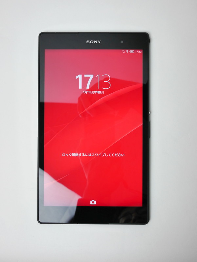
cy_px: 131
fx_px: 303
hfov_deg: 36.0
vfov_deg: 46.8
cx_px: 98
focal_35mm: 40
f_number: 7.1
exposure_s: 1/80
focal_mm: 20
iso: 800
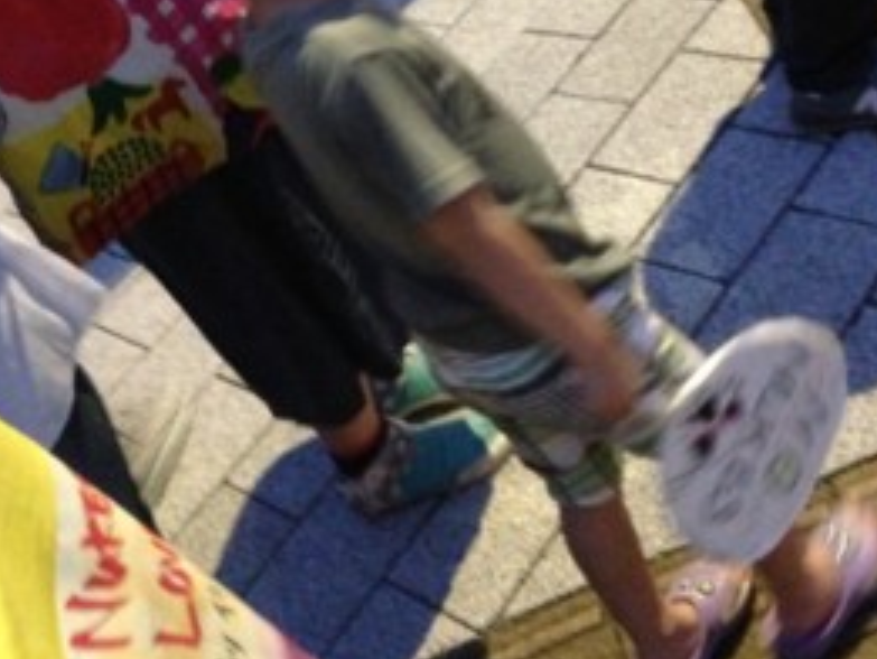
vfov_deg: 25.2
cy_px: 128
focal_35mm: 57
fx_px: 1445
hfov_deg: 33.7
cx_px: 528
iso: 800
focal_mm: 4.13
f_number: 2.4
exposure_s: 1/15
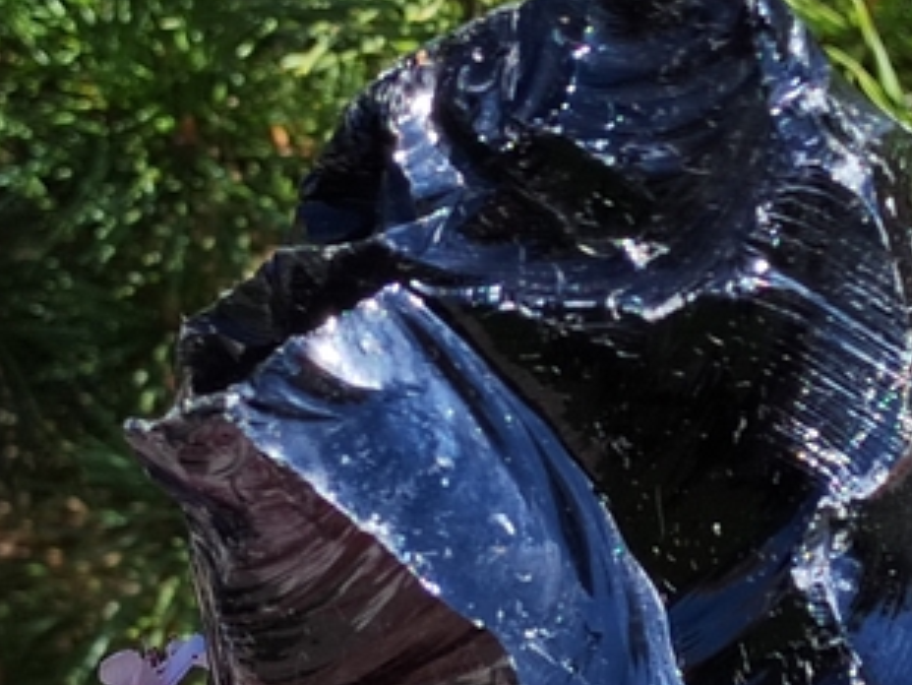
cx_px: 522
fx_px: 3136
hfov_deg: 16.5
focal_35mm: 119
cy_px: 434
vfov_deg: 12.4
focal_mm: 5.52
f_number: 1.9
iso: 241
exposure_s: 1/1447
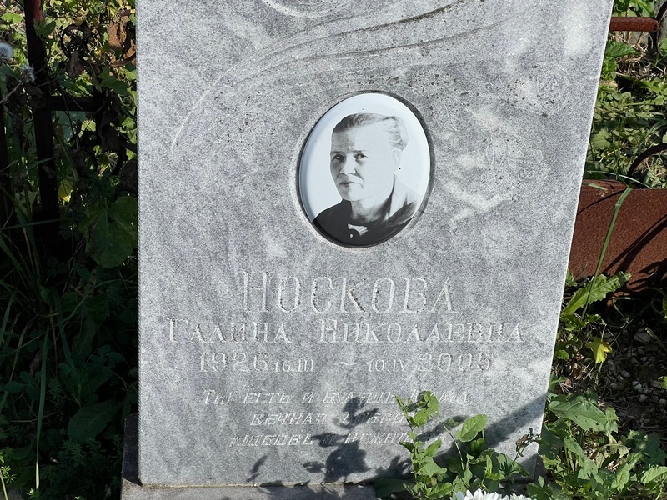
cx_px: 334
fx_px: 1484
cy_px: 250
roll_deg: +0.2
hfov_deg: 25.3
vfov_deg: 19.1
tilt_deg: -33.4
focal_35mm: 77
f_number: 2.8
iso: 32
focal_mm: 9
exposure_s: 1/1429
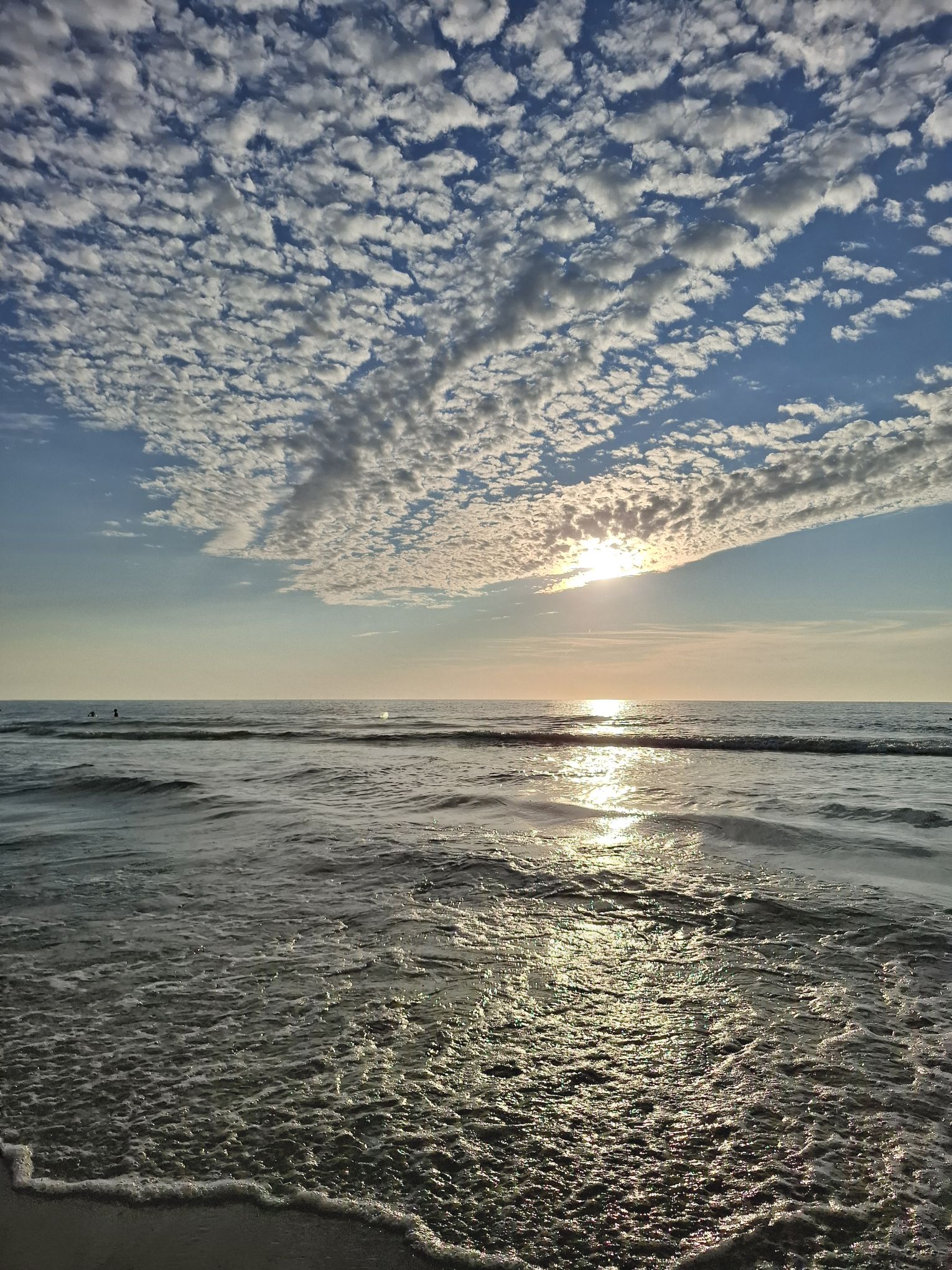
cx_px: 476
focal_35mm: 23
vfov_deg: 73.9
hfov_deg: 58.9
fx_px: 843
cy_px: 635
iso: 50
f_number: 1.8
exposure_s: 1/7874
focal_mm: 5.54
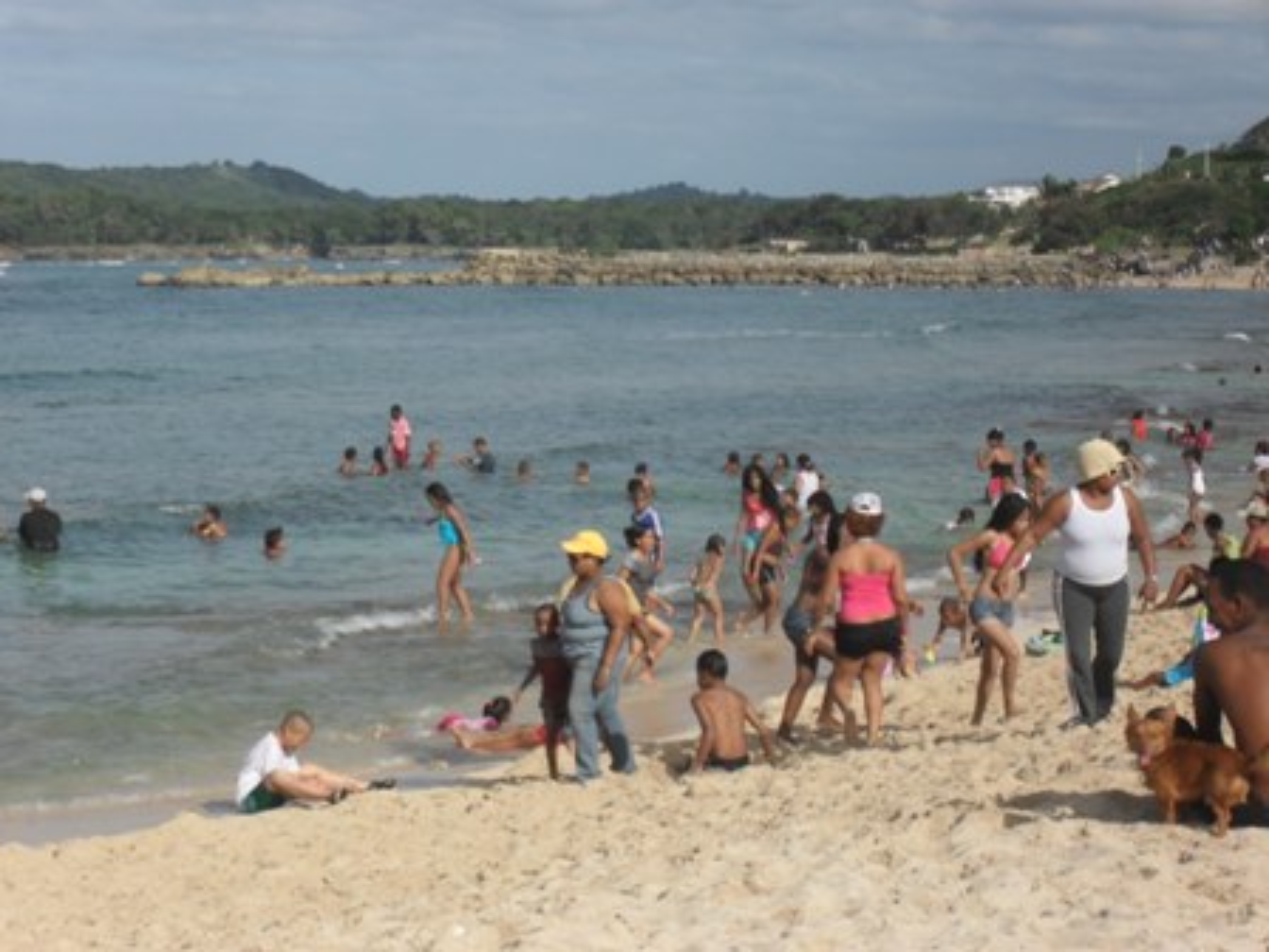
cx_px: 634
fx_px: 3849
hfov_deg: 18.7
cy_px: 476
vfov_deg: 14.1
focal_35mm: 105
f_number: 5.2
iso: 100
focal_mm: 18.6
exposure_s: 1/750
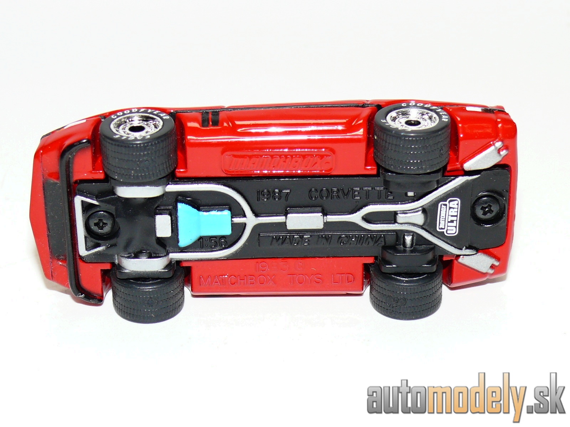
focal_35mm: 97
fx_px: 1597
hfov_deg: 20.2
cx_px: 285
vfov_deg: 15.2
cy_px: 214
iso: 100
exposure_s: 1/30
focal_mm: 13.1
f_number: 4
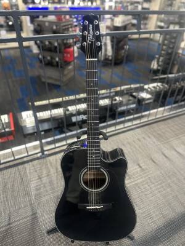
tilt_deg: -35.0
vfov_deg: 71.6
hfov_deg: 56.8
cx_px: 92
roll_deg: -3.2
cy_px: 123
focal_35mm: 24
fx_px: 171
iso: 250
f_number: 1.78
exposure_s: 1/60
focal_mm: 6.86
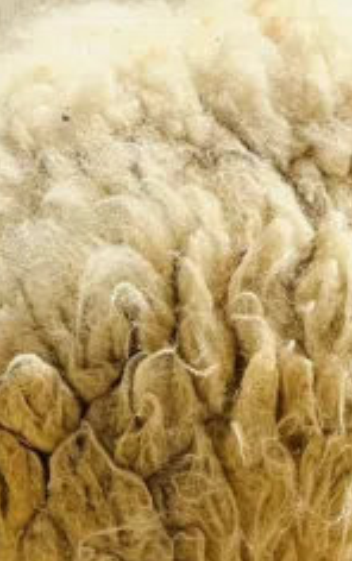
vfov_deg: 9.5
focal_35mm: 221
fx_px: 3384
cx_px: 585
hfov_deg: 5.9
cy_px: 378
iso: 32
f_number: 2.8
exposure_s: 1/834
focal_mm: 9
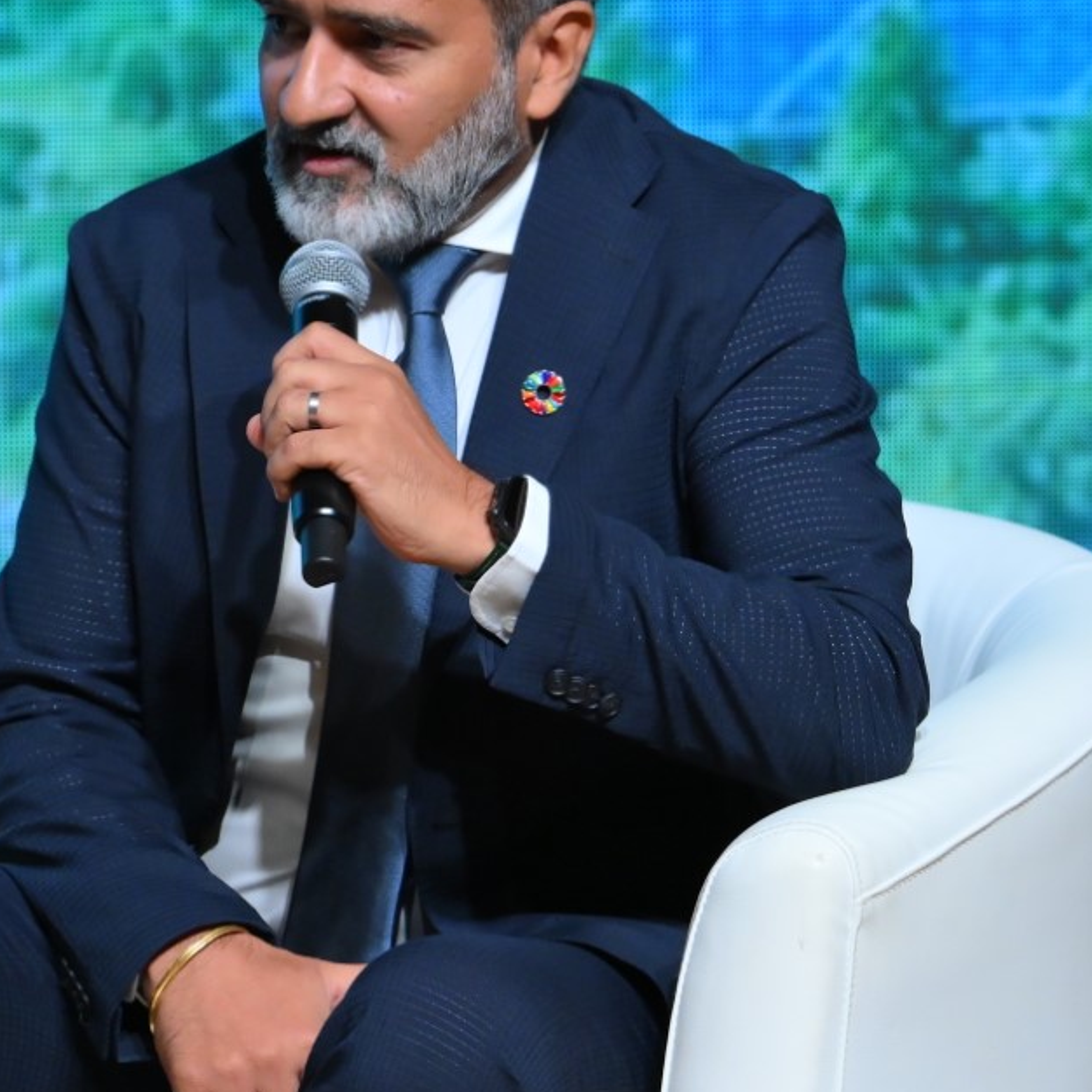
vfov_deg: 2.9
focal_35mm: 611
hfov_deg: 2.9
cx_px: 47
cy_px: 440
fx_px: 21807
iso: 4000
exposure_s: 1/200
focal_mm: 300
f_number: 6
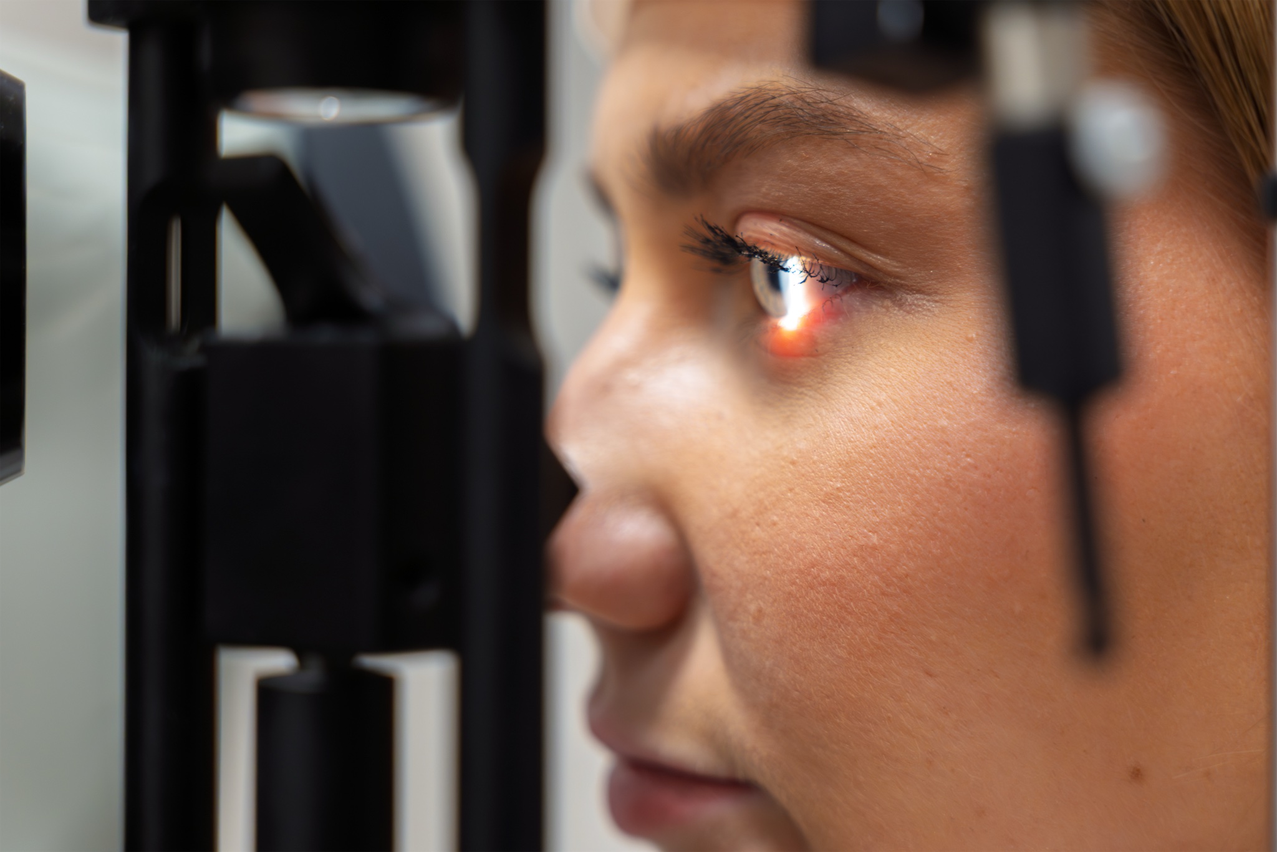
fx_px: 2164
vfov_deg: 22.3
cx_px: 638
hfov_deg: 32.9
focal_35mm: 61
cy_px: 426
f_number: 4
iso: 1000
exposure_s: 1/100
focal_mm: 61
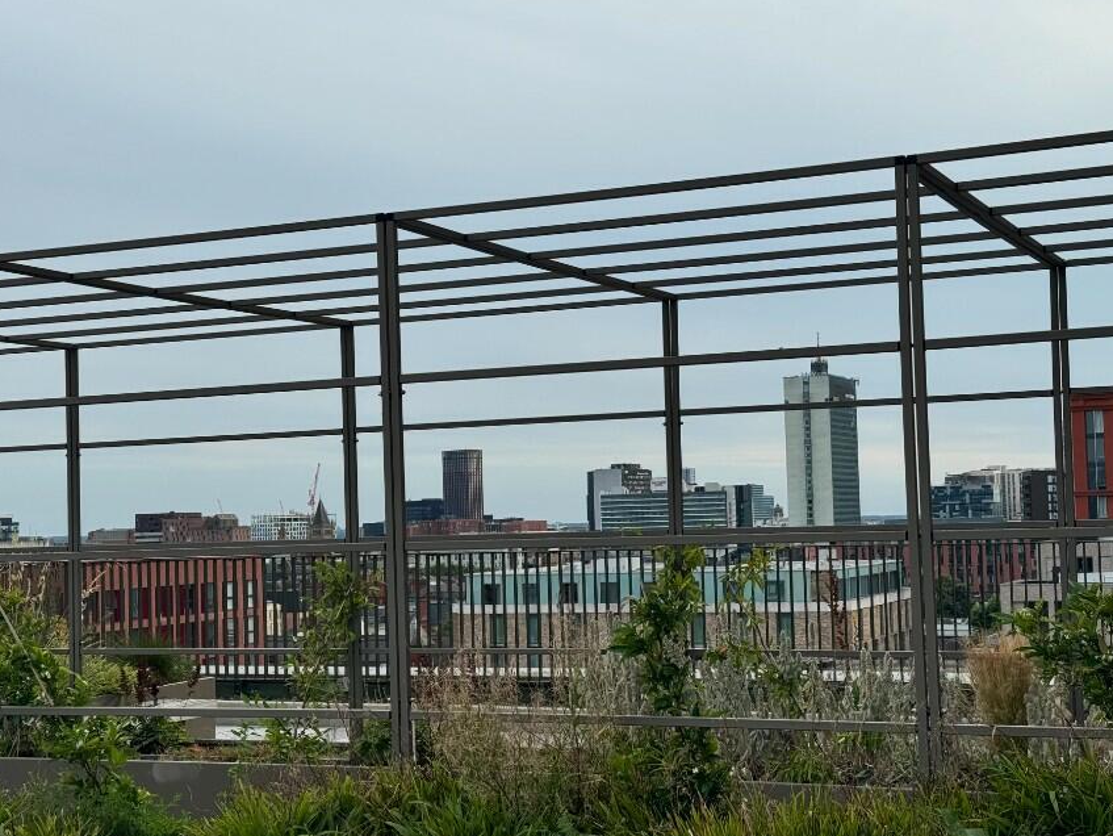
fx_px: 1866
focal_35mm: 58
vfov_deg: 25.2
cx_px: 495
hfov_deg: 33.2
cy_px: 456
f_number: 1.78
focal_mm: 6.76
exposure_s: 1/3257
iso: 64
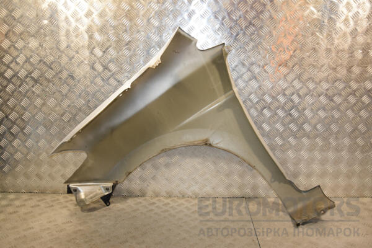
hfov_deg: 57.2
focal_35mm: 33
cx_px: 186
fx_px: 341
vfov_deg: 40.0
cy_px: 124
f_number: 6.3
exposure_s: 1/200
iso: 800
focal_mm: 22
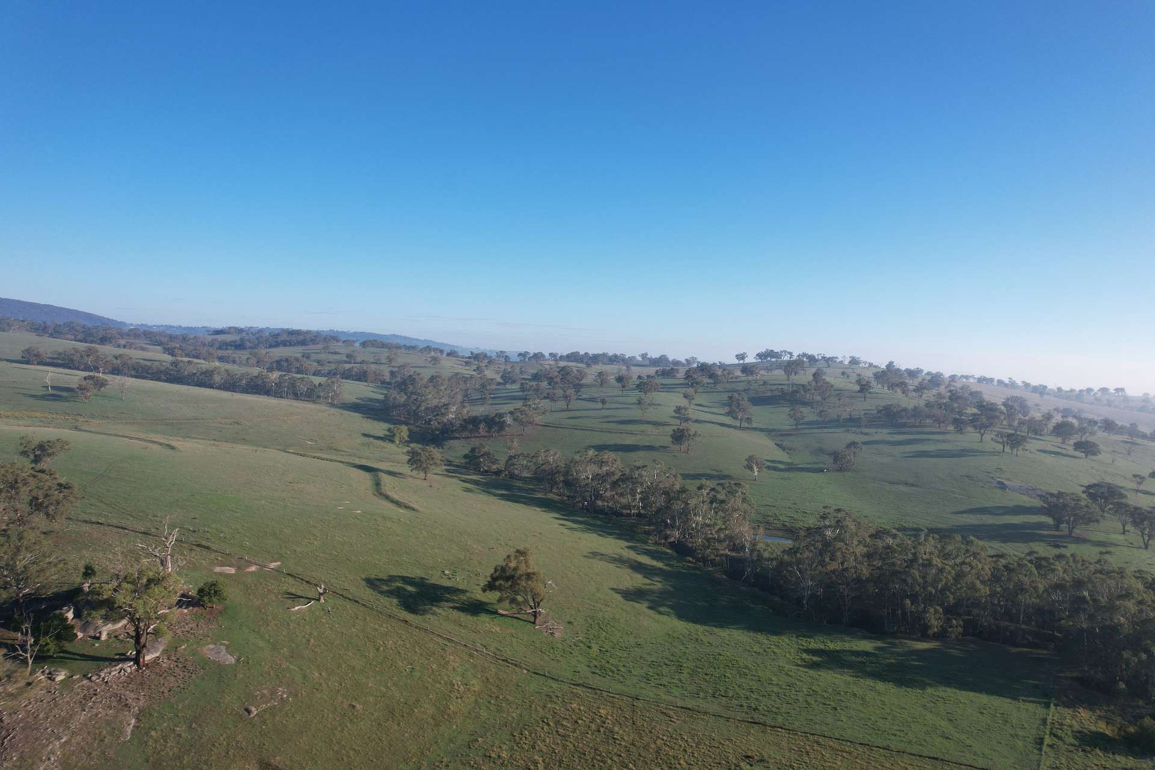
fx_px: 706
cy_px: 385
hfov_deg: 78.6
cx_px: 578
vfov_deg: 57.2
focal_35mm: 22
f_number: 2.8
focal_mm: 8.38
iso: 100
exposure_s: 1/1250
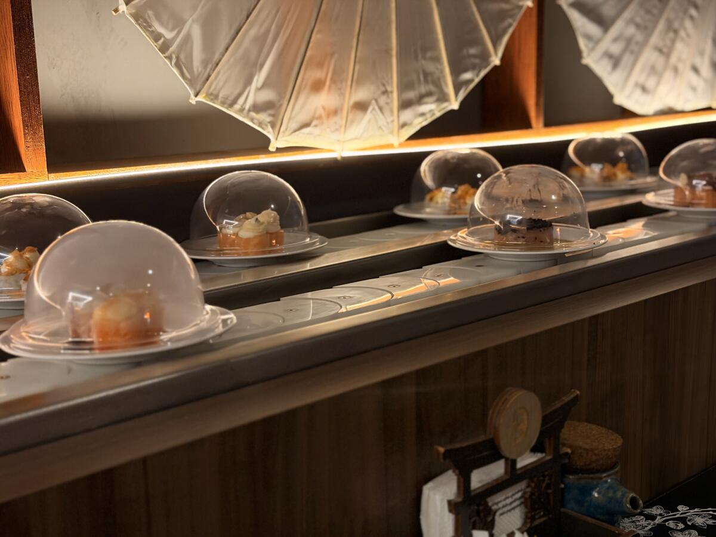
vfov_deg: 30.3
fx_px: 993
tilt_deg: -11.2
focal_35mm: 48
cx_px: 358
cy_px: 268
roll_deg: +1.7
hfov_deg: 39.7
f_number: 1.78
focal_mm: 6.76
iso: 400
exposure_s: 1/40
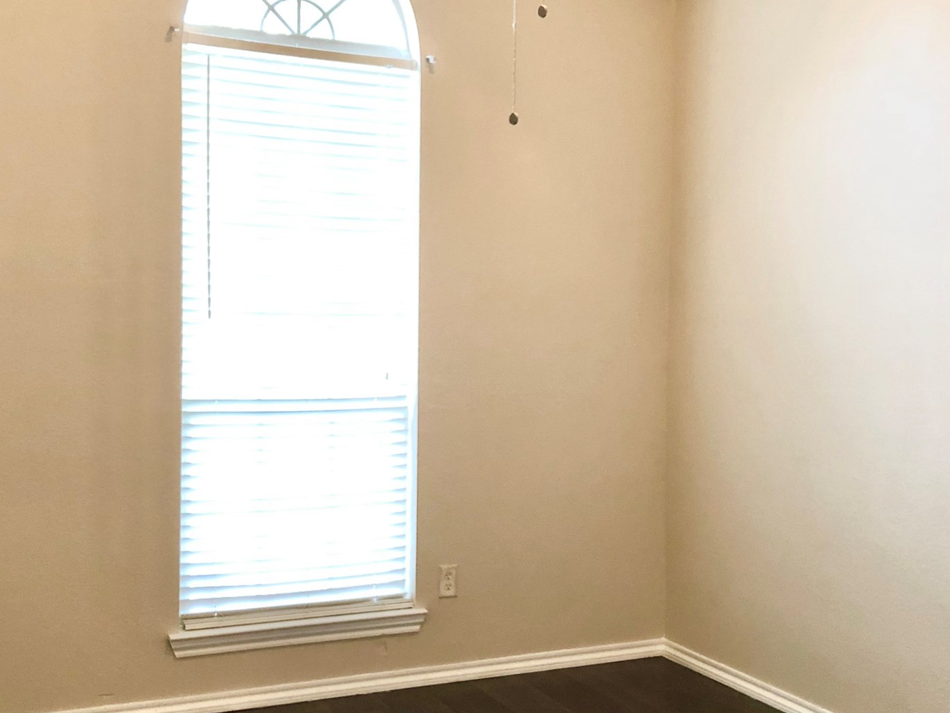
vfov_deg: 34.4
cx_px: 467
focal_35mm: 42
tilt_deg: -1.0
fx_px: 1153
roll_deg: -0.1
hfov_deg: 44.8
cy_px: 350
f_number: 1.8
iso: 80
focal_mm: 4
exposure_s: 1/15
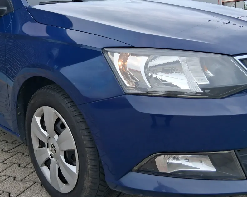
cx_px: 105
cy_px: 78
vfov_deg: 36.4
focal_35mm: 41
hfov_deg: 44.7
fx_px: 300
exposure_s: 1/324
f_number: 1.8
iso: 25
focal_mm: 3.98
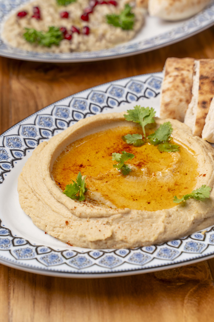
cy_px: 161
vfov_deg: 27.0
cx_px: 107
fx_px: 669
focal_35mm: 75
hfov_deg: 18.2
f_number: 9
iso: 100
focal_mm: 75
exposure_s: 1/100
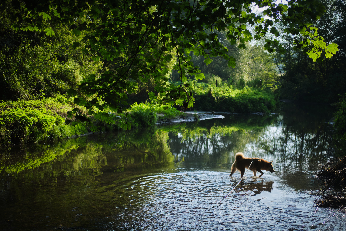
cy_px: 116
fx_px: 509
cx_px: 173
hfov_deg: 37.5
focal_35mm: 53
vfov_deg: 25.5
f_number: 2
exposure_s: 1/4000
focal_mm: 35
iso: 320
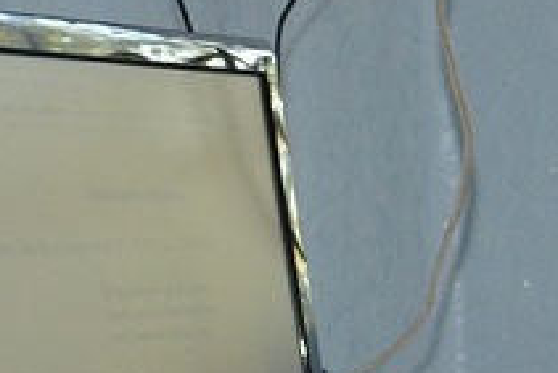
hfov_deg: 7.1
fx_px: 4405
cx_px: 894
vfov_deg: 4.8
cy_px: 422
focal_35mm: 284
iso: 1000
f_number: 5.3
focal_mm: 40
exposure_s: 1/60
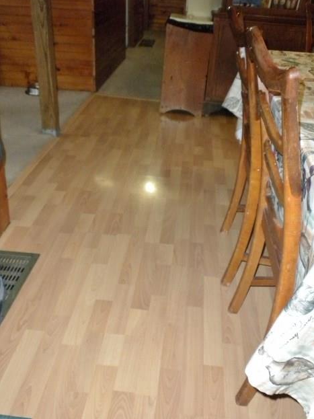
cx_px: 161
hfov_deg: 37.7
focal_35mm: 38
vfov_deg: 49.0
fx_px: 460
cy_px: 209
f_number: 3.5
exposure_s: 1/30
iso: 400
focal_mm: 6.6
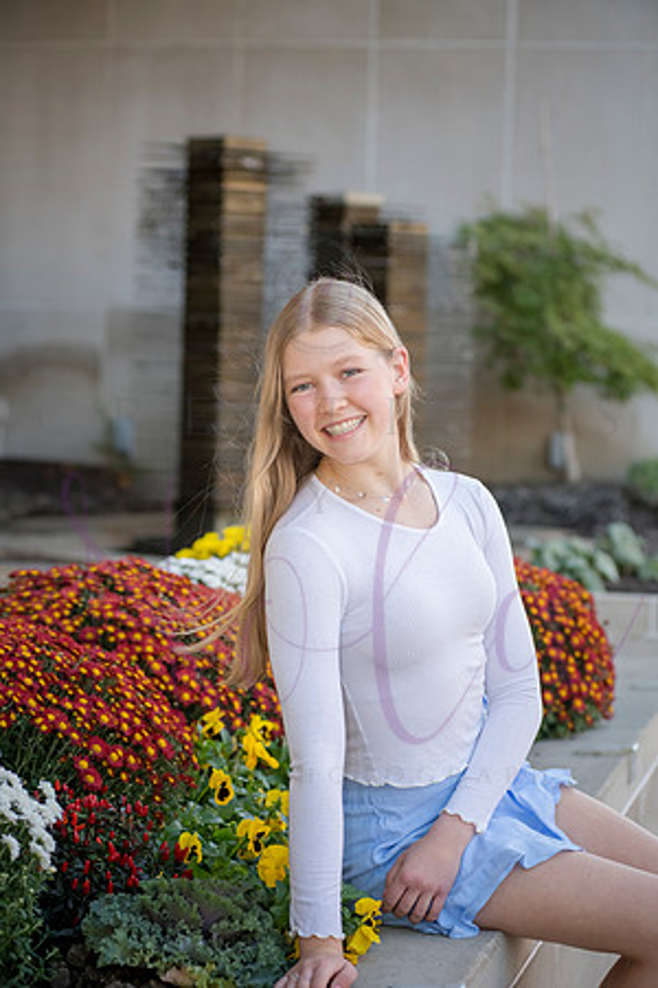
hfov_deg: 15.9
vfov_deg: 23.6
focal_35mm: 86
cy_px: 494
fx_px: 2358
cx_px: 329
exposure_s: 1/320
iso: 400
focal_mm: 86
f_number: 4
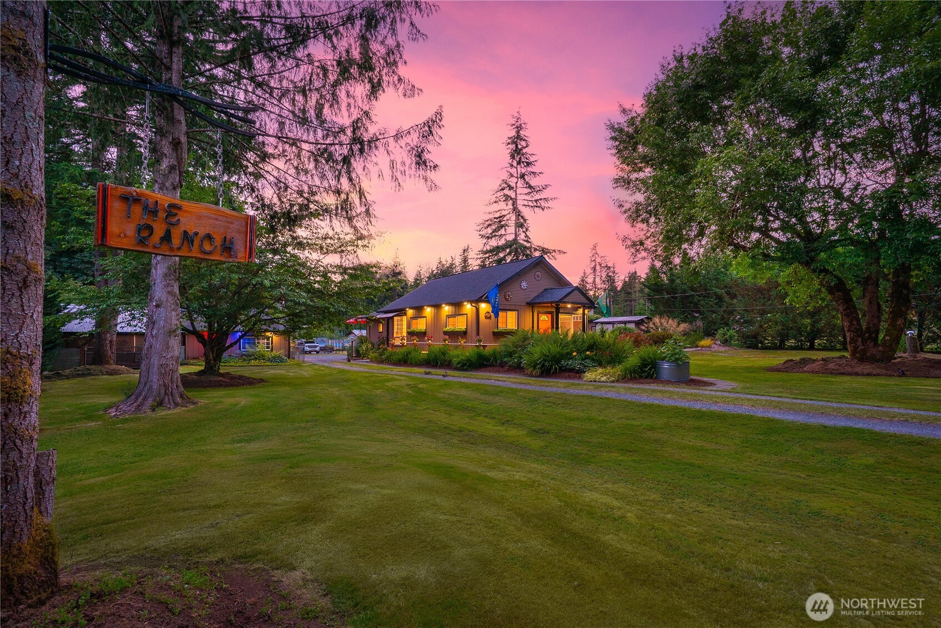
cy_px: 314
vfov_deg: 67.4
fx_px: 471
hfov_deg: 90.0
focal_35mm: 18
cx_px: 470
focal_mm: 18
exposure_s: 1/3
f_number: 10
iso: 800
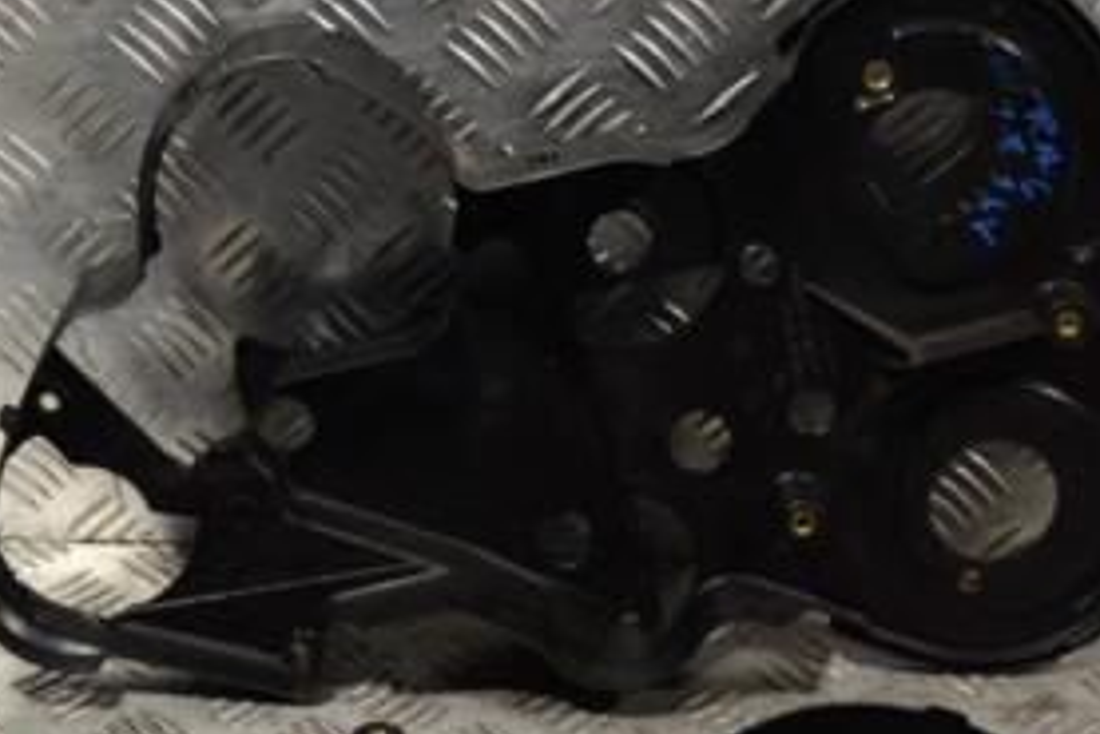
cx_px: 465
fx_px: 2876
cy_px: 690
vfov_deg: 14.4
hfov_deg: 21.6
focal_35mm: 94
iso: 125
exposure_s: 1/30
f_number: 4.5
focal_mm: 29
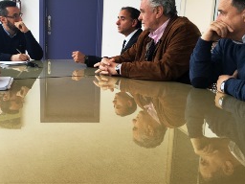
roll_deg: -1.3
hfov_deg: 43.1
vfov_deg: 33.6
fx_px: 304
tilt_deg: -11.7
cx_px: 78
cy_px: 100
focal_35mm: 43
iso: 32
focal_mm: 4.15
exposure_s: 1/50
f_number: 2.2
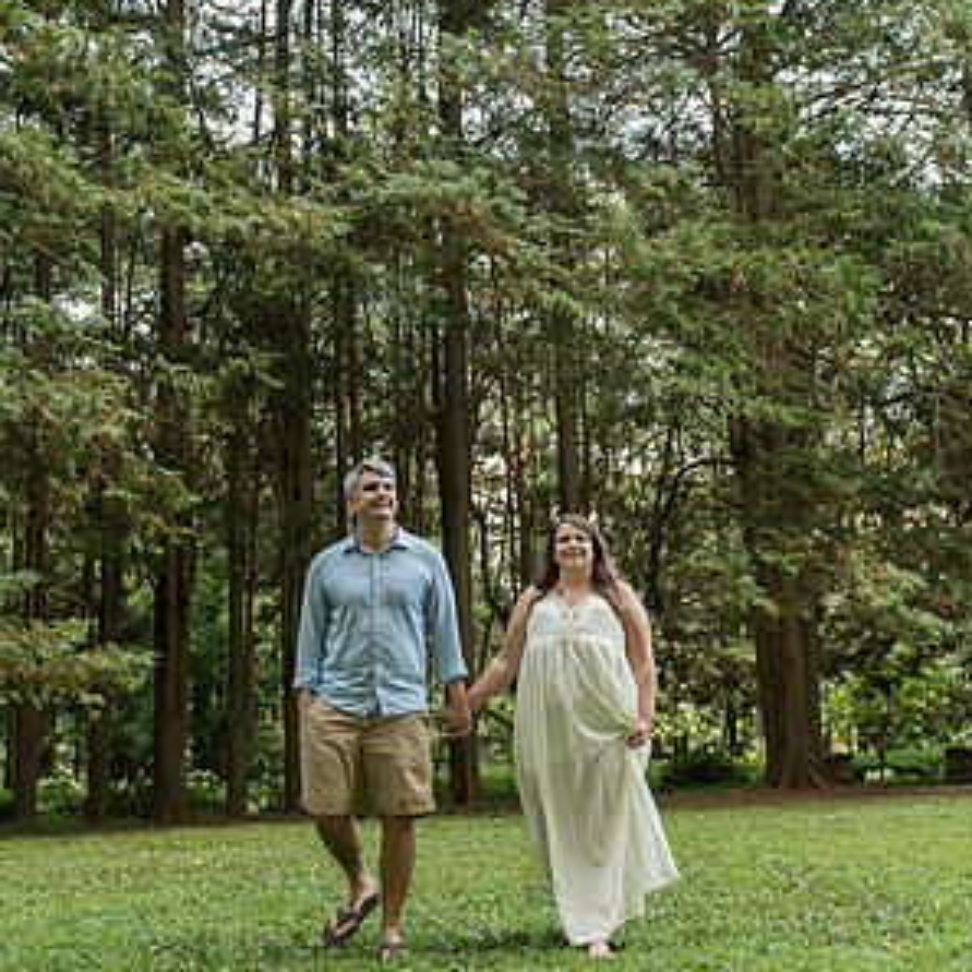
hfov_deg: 35.3
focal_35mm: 48
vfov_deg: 35.3
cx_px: 552
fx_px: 1525
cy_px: 412
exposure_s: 1/160
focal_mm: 28
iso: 1000
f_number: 3.5
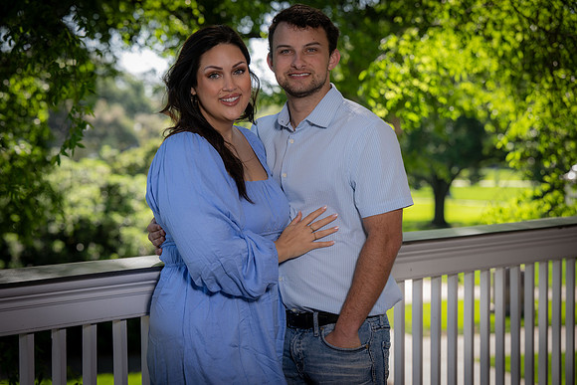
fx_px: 1411
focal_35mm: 88
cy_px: 192
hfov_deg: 23.1
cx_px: 288
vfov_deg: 15.5
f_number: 4.5
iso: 100
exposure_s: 1/160
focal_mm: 88
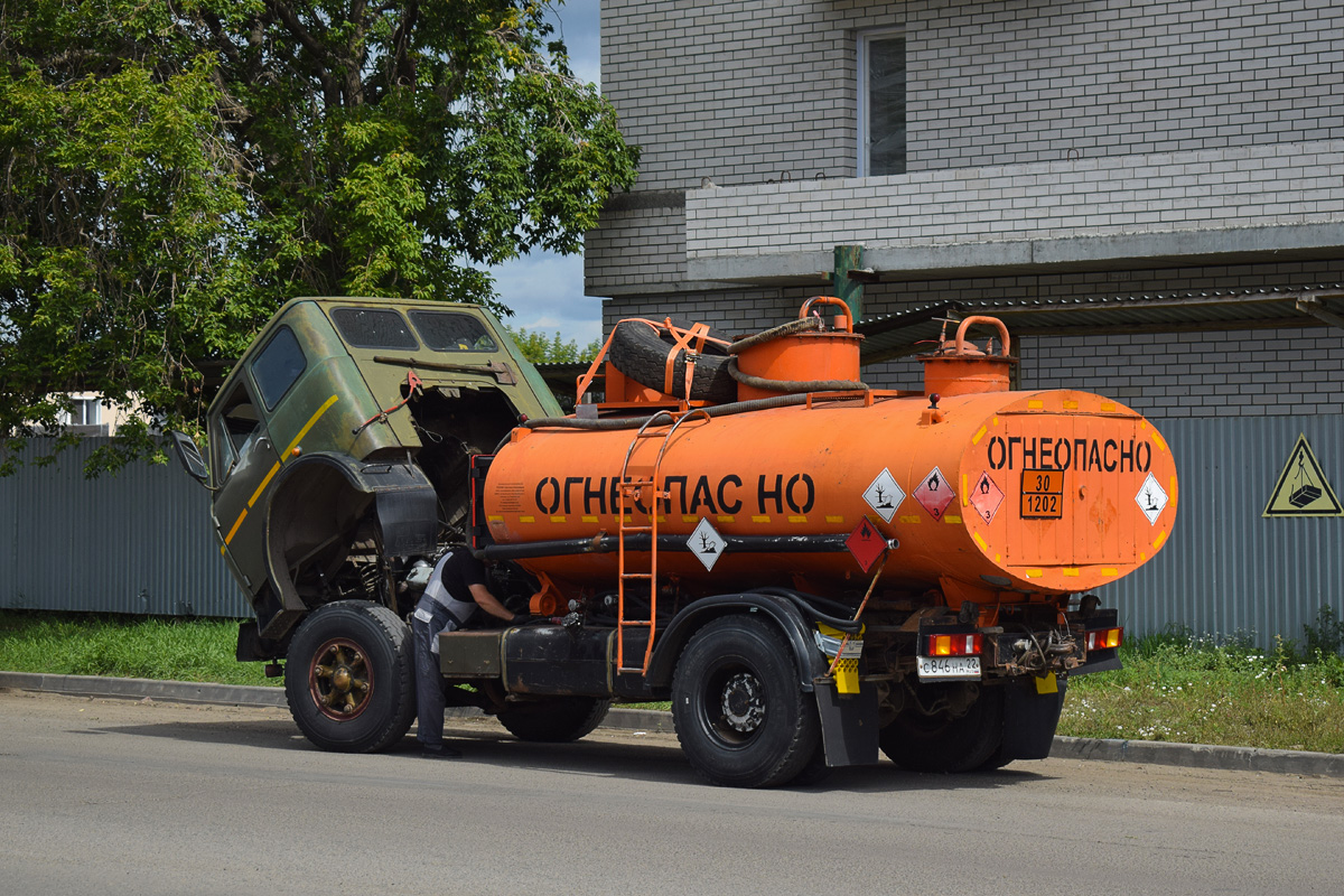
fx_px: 2912
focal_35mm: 78
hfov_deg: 26.0
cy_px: 448
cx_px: 672
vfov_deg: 17.5
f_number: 6.3
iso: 200
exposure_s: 1/1250
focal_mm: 52
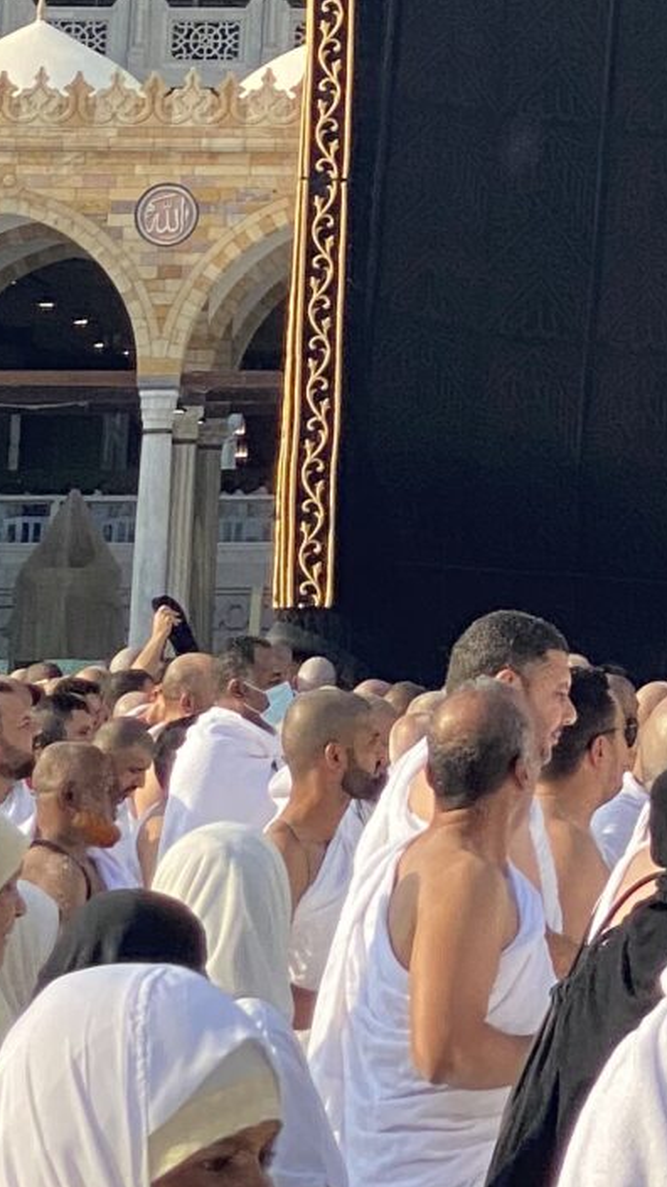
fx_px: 6477
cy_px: -819
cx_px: 1378
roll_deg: +0.0
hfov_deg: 5.7
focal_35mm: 206
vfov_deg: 10.0
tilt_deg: +14.1
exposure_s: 1/1370
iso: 20
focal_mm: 6
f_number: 2
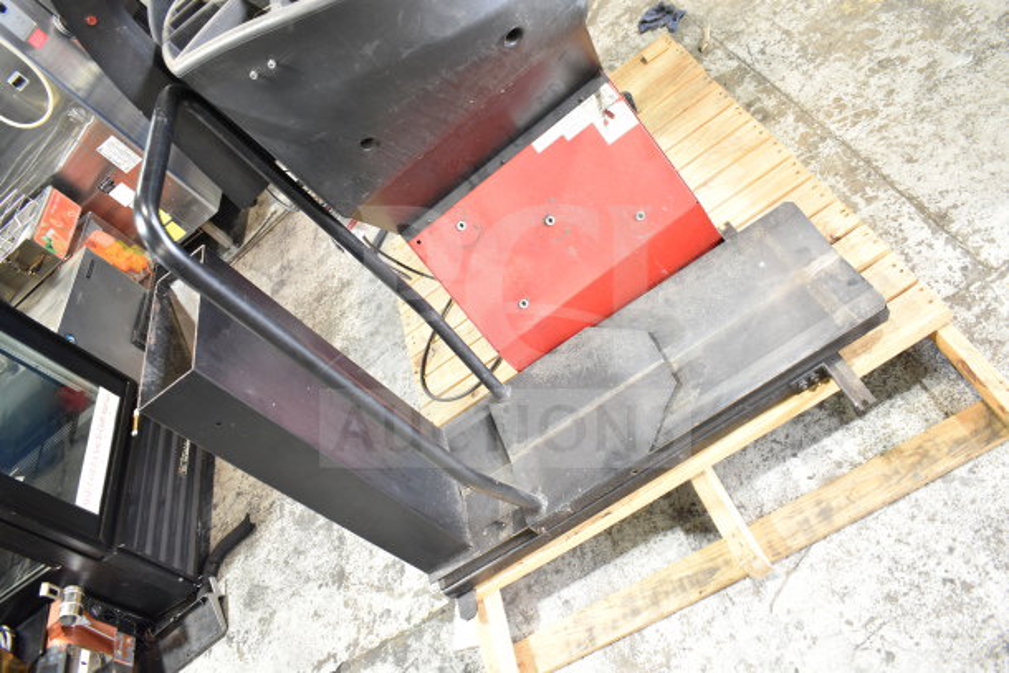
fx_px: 757
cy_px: 336
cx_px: 504
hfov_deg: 67.4
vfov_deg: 48.0
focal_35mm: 27
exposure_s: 1/30
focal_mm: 18
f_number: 3.5
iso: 800
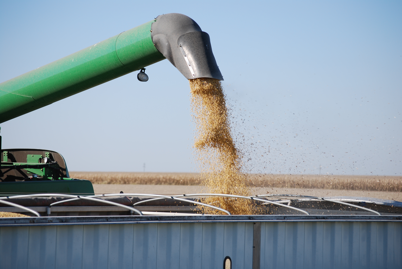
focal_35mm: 158
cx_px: 201
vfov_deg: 8.7
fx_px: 1761
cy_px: 134
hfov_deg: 13.0
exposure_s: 1/500
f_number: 5.6
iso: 100
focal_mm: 105
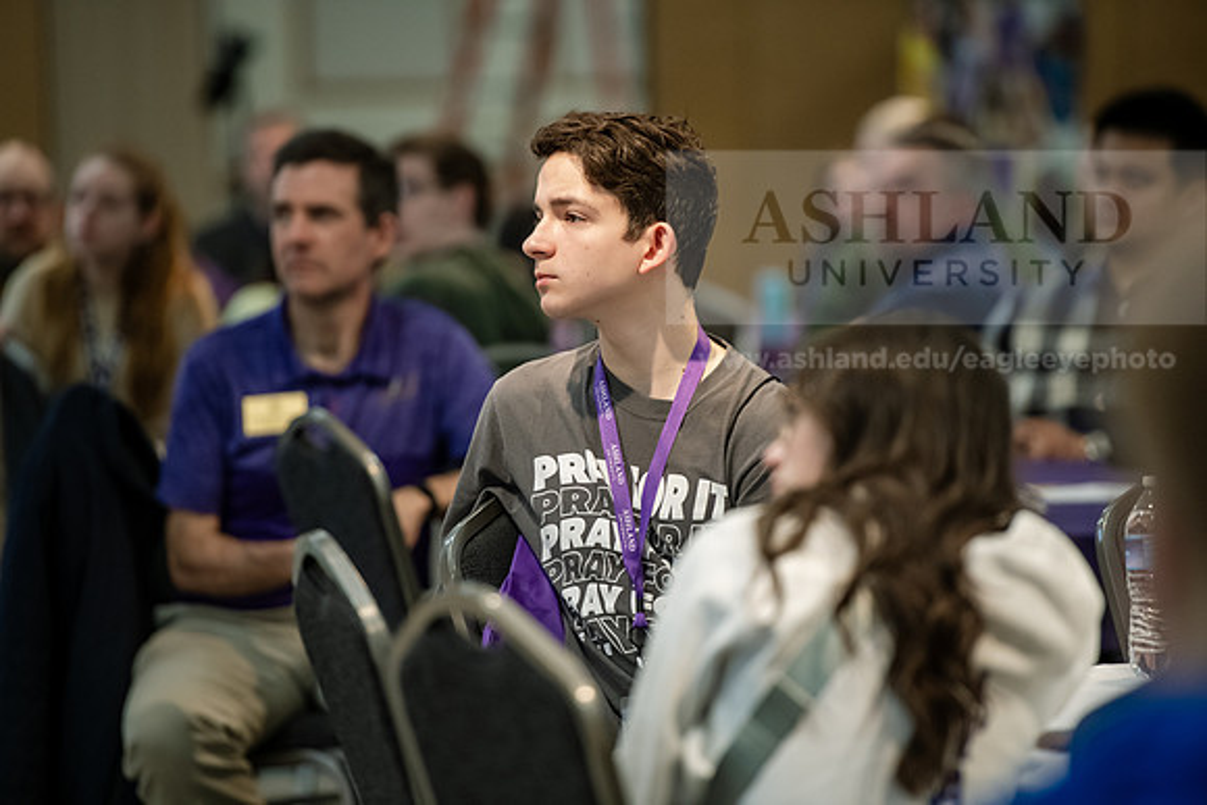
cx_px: 604
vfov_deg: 6.9
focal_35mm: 200
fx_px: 6707
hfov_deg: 10.3
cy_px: 402
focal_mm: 200
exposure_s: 1/200
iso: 2000
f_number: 3.2
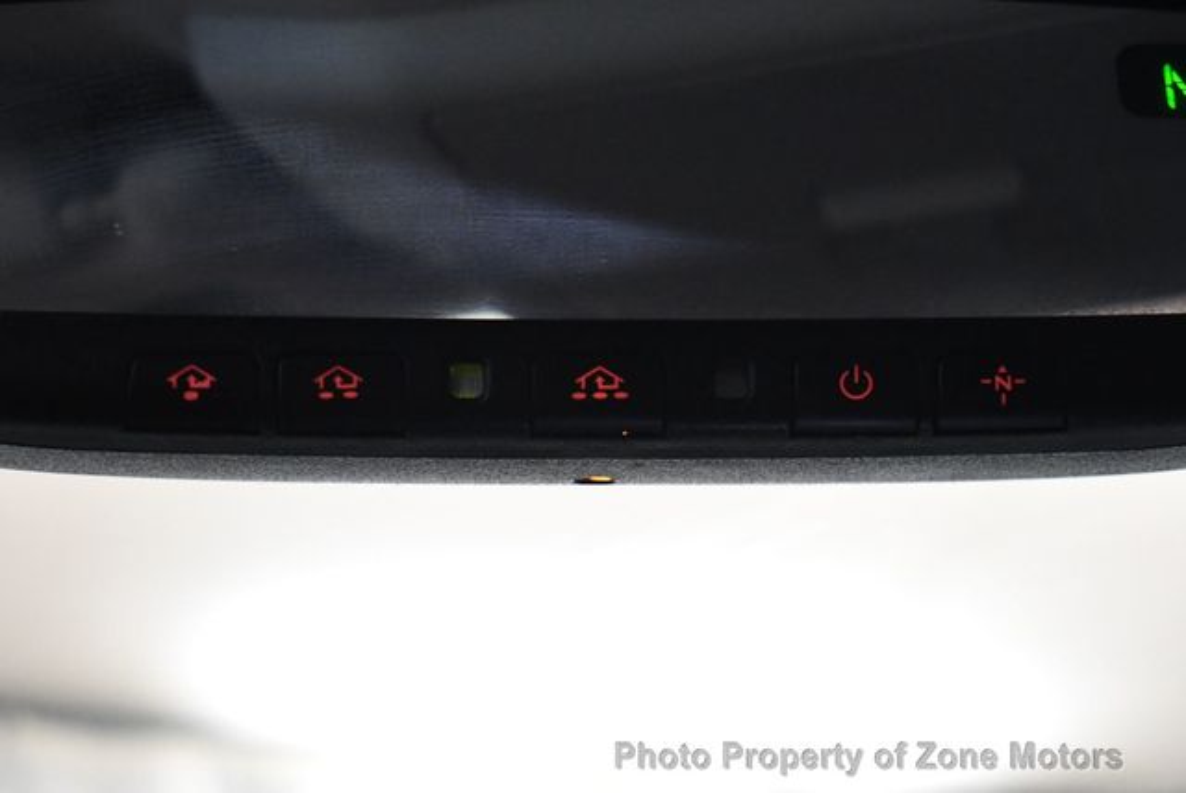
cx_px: 593
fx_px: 2506
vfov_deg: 18.0
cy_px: 396
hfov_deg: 26.6
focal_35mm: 76
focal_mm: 38
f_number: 4.8
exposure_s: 1/100
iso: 3200
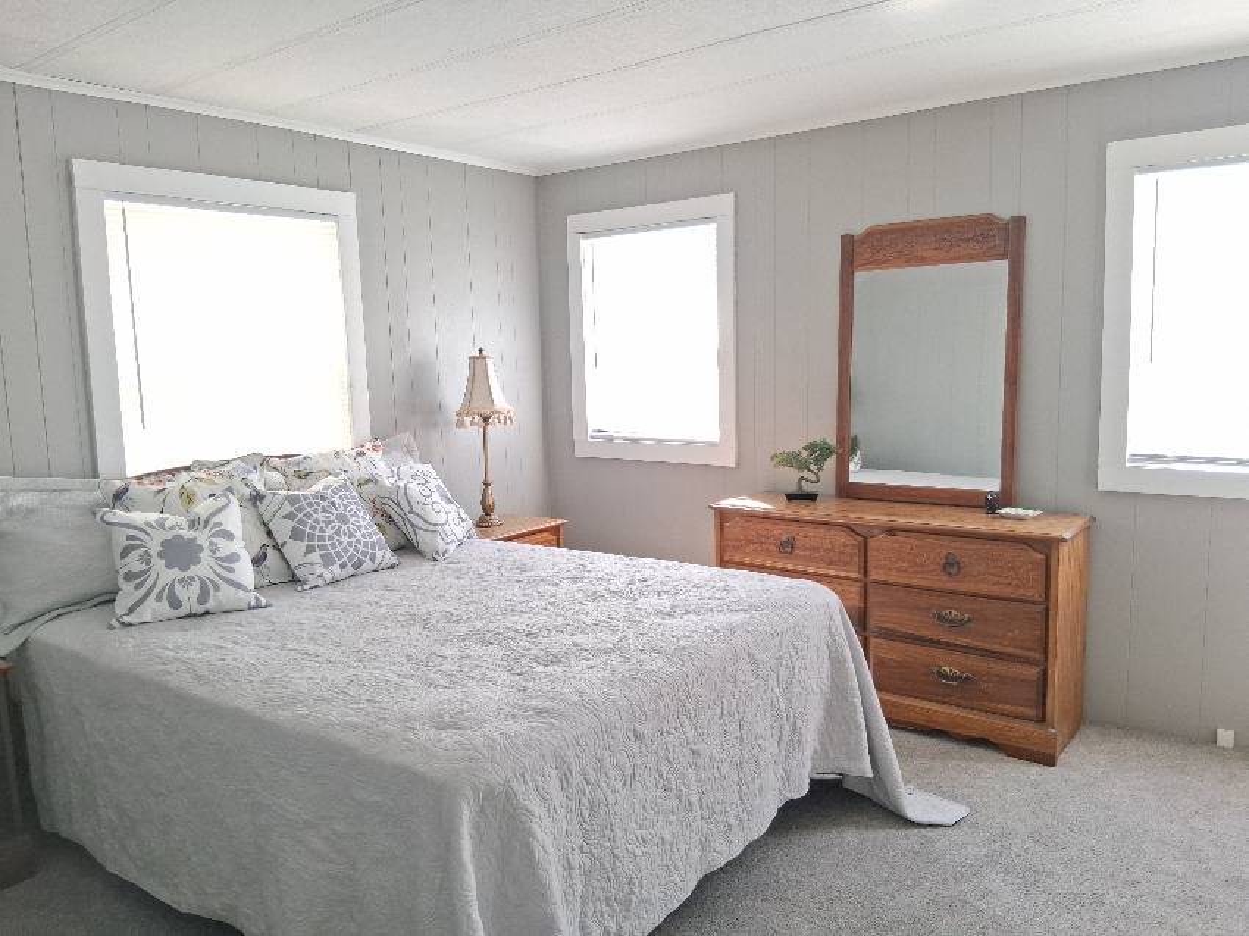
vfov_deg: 53.0
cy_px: 468
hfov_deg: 67.3
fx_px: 938
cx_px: 624
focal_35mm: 26
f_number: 1.8
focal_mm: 3.98
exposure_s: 1/100
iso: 25
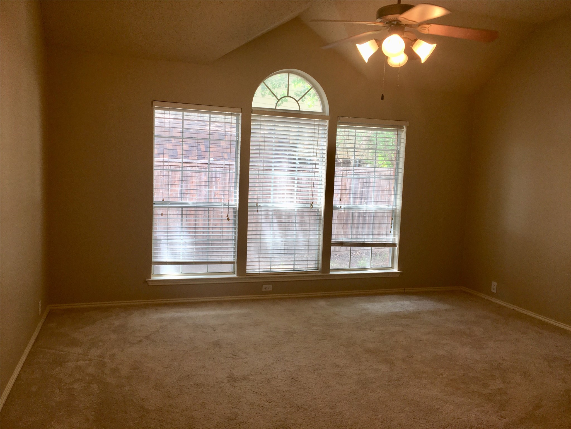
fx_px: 478
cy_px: 214
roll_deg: -2.4
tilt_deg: -6.3
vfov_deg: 48.2
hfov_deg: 61.7
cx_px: 286
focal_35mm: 29
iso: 25
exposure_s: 1/49
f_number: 2.2
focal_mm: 4.15
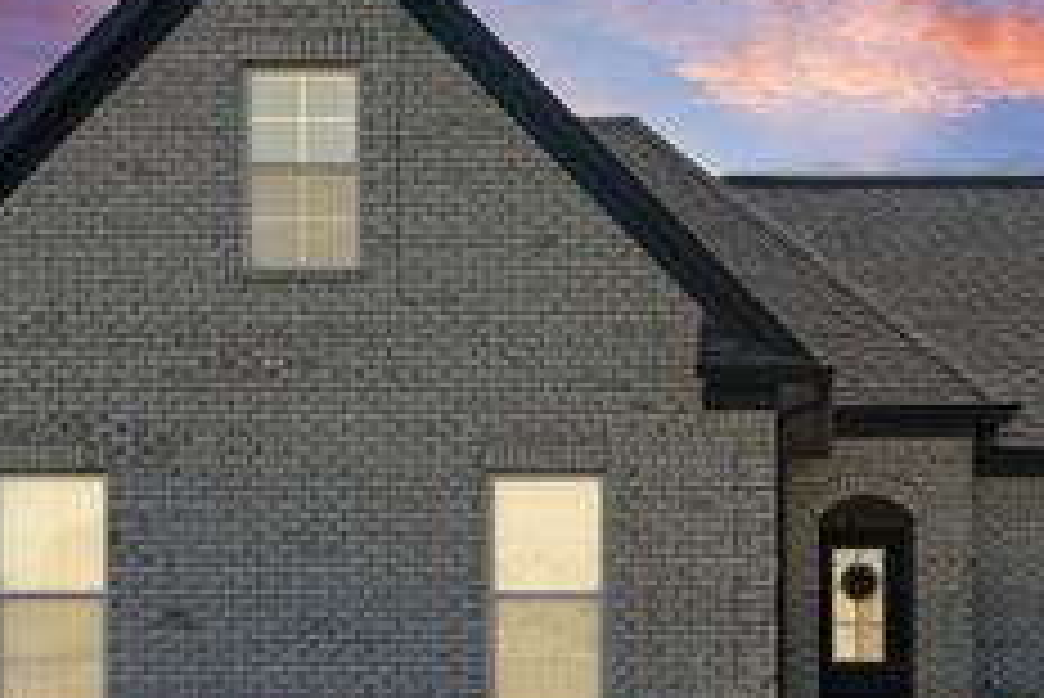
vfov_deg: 19.2
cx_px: 765
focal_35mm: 71
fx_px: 2060
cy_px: 360
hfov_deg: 28.1
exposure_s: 1/320
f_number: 9
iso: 800
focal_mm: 33
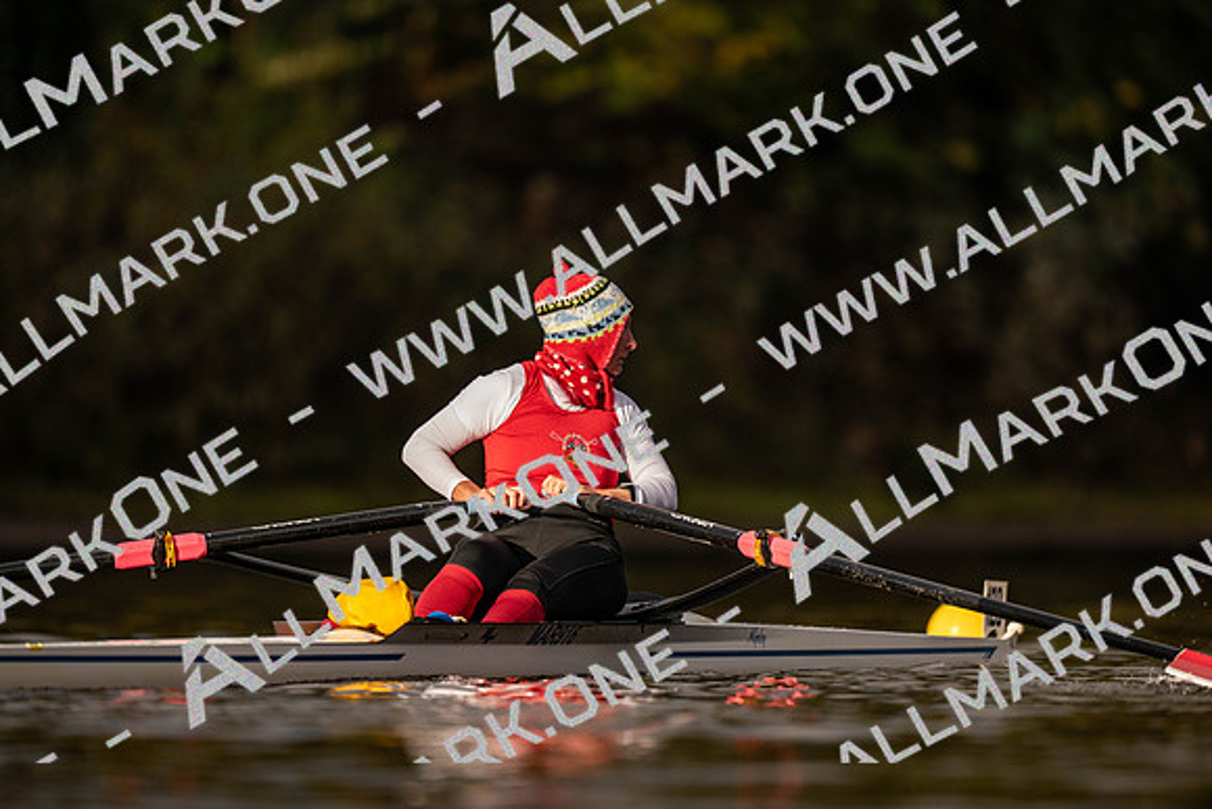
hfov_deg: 3.4
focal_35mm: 600
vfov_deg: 2.3
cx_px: 606
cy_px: 404
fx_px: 20204
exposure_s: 1/2500
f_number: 4
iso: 360
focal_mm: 600
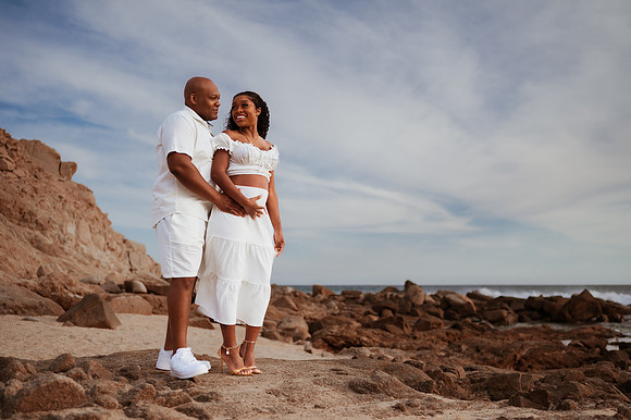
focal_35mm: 36
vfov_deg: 37.1
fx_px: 627
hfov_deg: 53.5
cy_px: 210
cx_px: 316
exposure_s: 1/4000
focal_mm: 35
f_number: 1.8
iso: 125
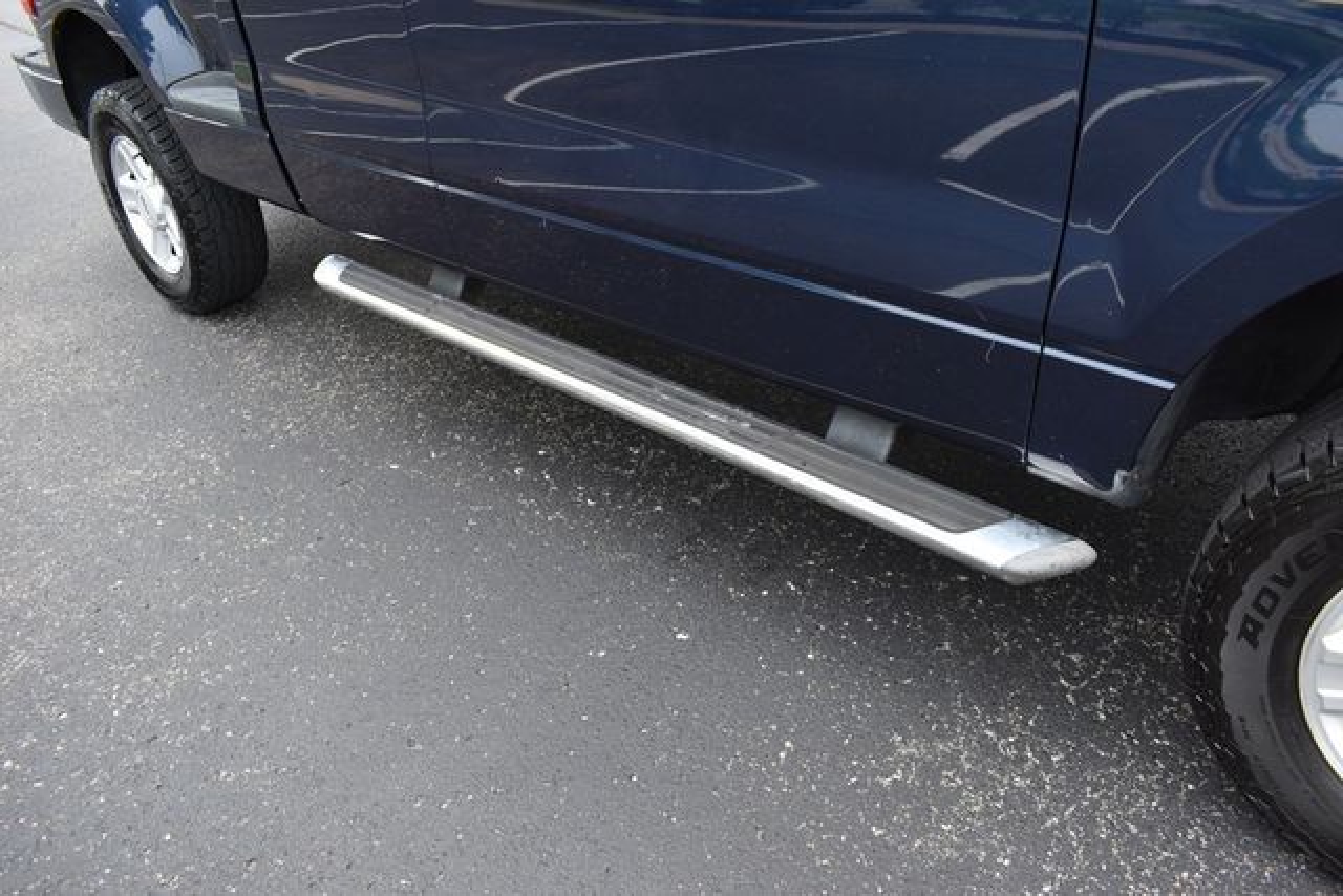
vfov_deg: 48.0
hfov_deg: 67.4
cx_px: 672
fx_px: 1007
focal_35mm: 27
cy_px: 448
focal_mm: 18
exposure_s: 1/250
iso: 320
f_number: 5.6
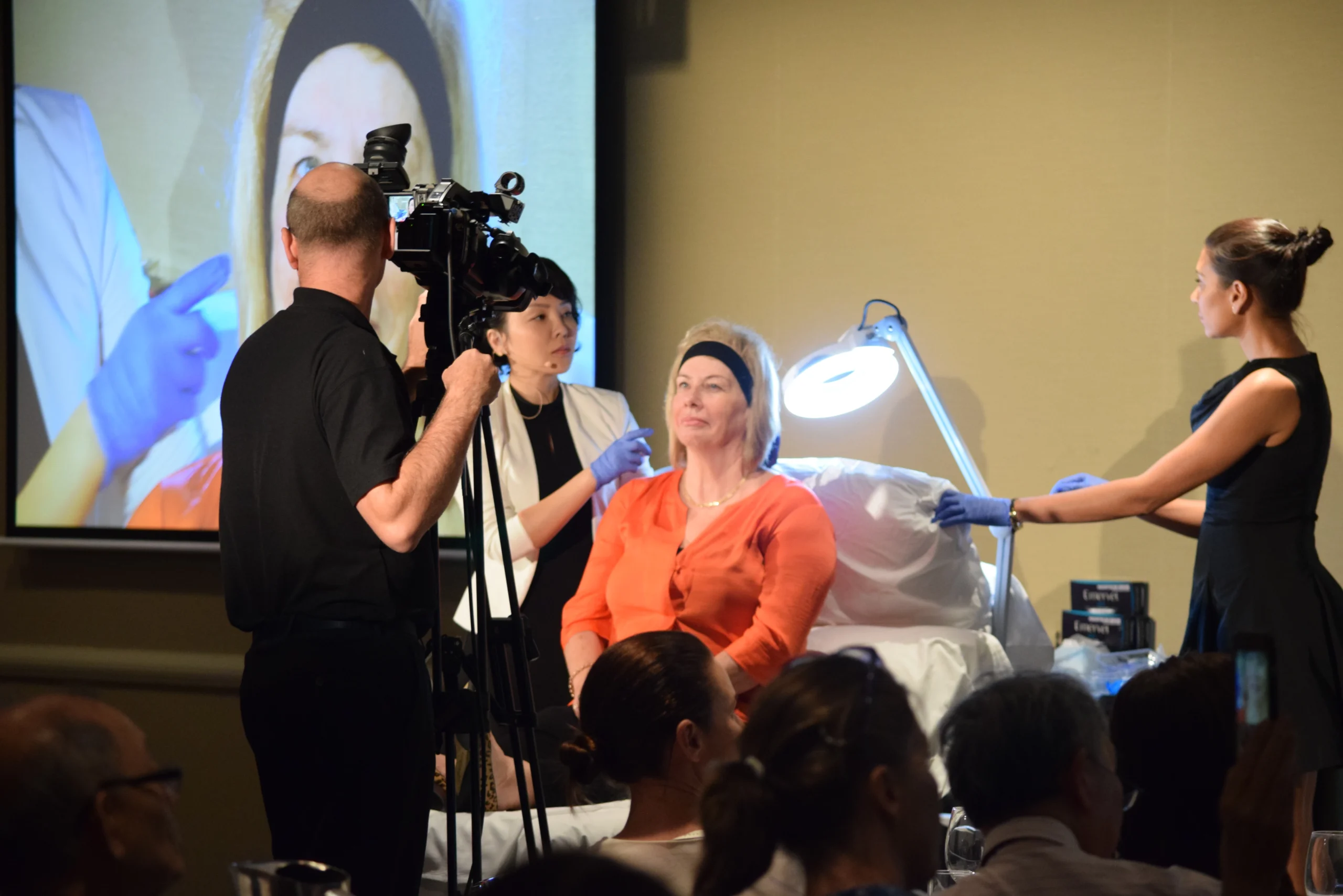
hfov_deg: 12.5
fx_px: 6155
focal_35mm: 165
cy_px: 448
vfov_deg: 8.3
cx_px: 672
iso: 1800
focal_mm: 110
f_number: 4.8
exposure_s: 1/60
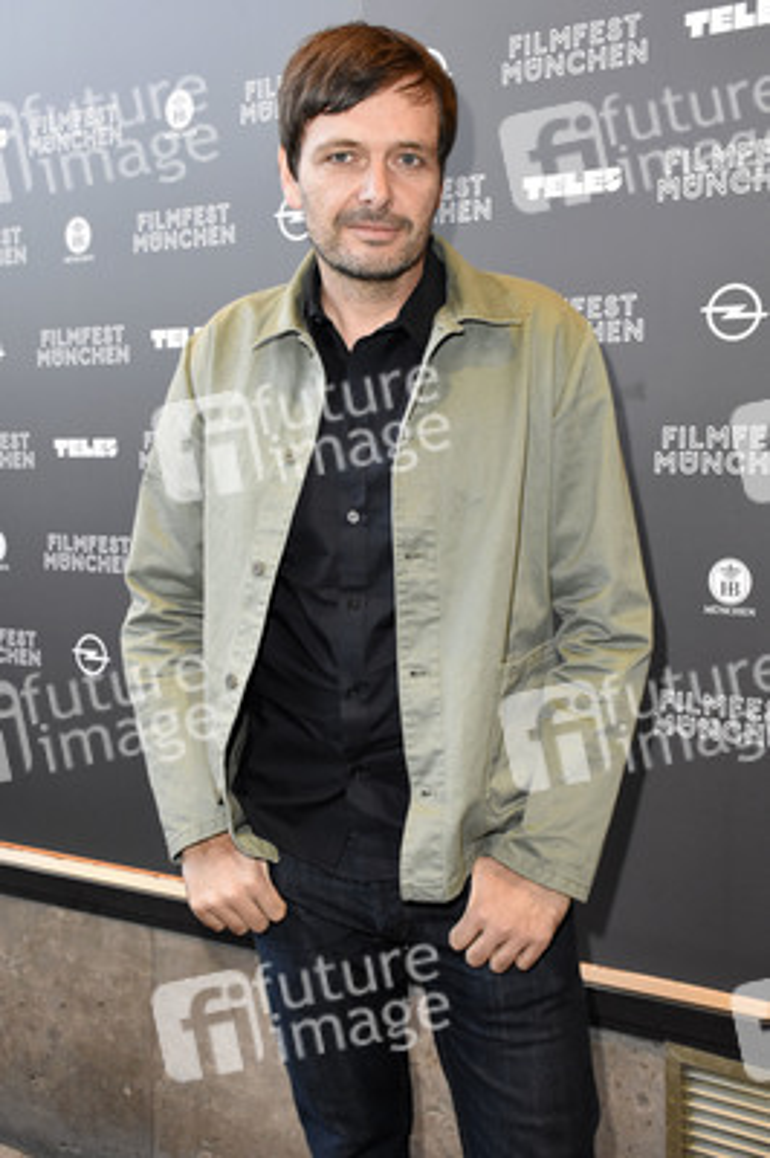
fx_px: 1302
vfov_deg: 48.0
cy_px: 579
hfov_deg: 33.0
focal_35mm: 40
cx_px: 385
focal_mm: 27
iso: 3200
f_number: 6.3
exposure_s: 1/60
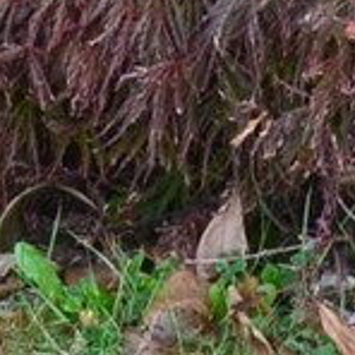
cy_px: -630
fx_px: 5430
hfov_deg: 3.7
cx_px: 443
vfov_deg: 3.7
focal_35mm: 468
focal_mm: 32
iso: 400
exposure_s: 1/80
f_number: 8
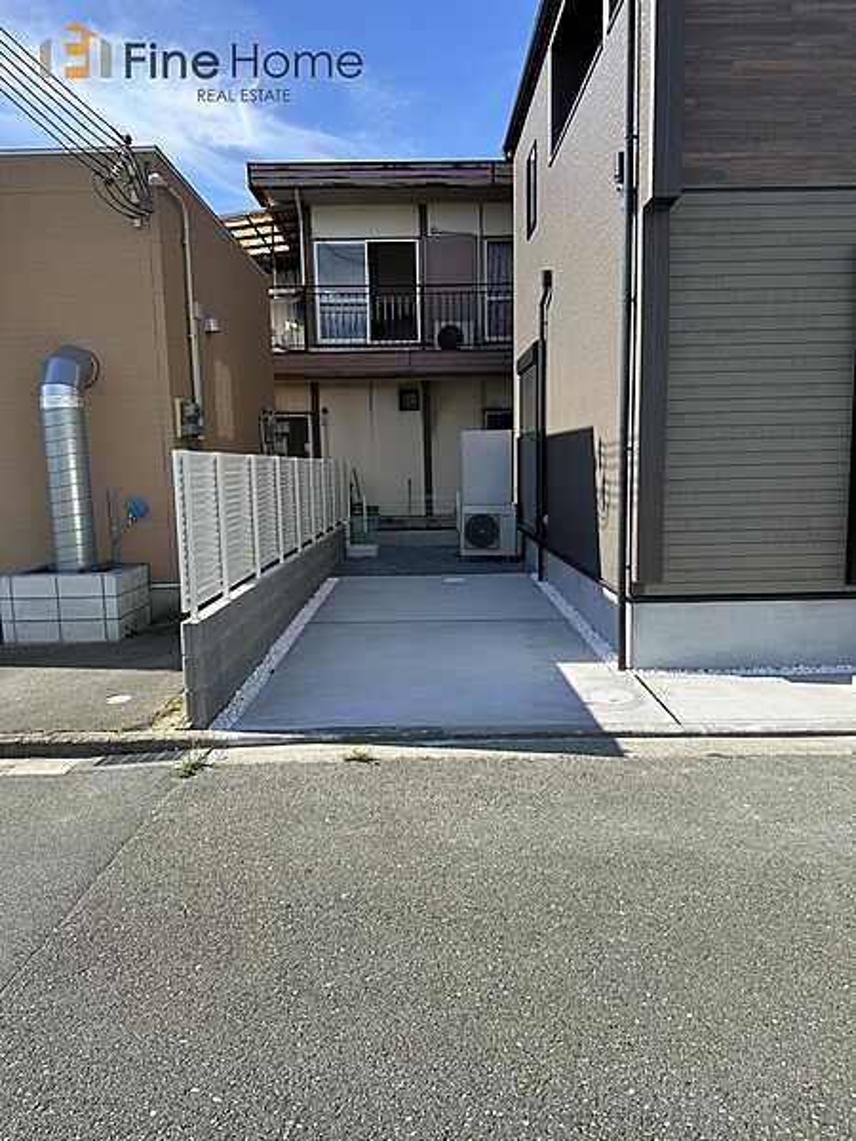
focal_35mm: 24
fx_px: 791
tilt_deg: -7.6
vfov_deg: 71.6
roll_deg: +0.4
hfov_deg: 56.8
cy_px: 570
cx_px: 428
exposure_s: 1/2967
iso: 80
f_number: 1.78
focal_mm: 6.86
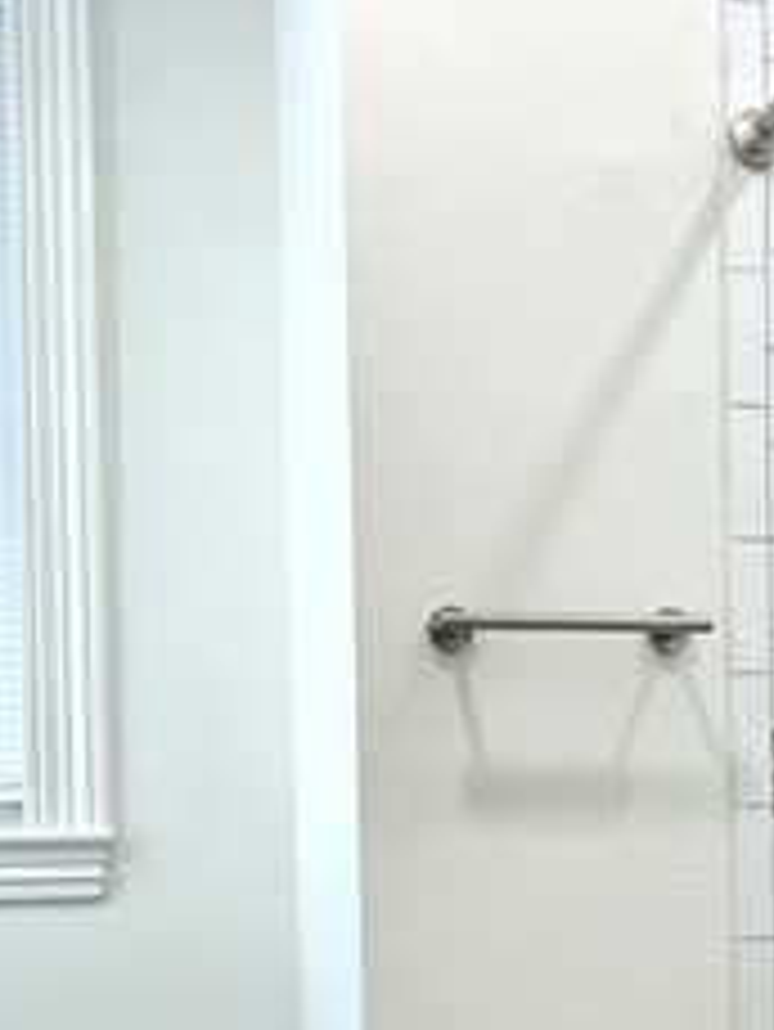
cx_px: 454
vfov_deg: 38.9
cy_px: 823
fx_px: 1400
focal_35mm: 47
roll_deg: +0.6
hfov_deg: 30.8
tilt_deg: -1.1
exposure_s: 1/120
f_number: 2.2
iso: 100
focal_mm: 2.22
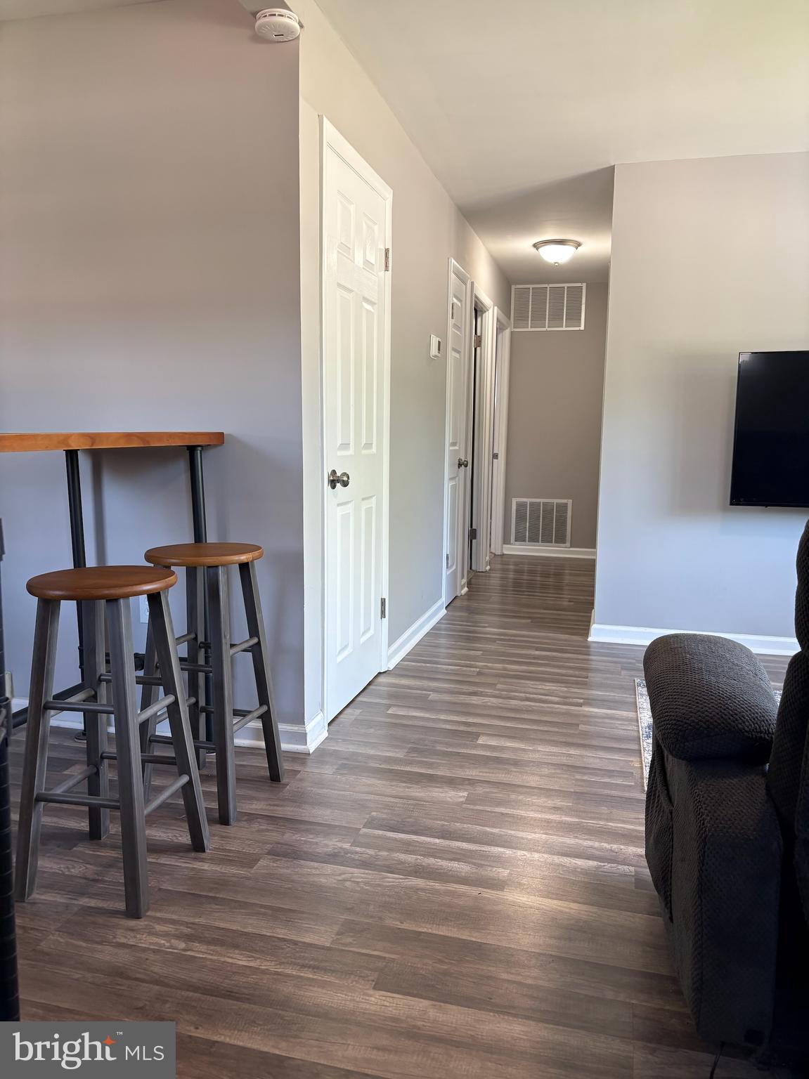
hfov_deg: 53.0
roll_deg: +0.8
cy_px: 540
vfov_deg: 67.3
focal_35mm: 26
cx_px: 404
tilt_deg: -7.0
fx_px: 811
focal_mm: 5.96
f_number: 1.6
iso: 125
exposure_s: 1/106
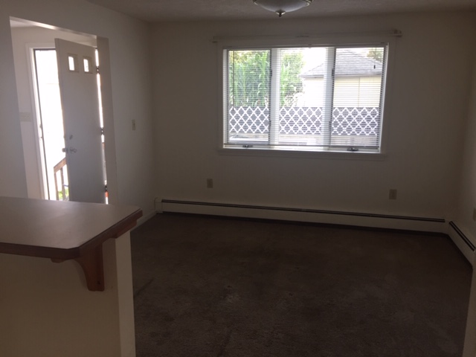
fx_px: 399
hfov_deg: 61.7
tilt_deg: -11.5
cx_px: 238
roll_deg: -0.2
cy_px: 178
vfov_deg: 48.2
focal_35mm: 29
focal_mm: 4.15
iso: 32
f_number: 2.2
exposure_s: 1/40
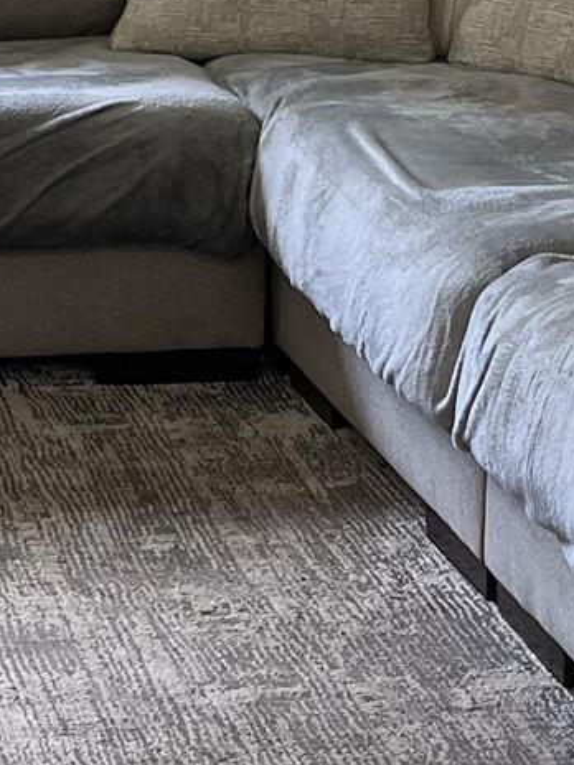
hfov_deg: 11.5
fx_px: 2852
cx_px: 158
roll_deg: -1.7
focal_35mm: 129
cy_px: -12
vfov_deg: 15.0
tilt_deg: -9.1
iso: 80
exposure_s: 1/60
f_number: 1.6
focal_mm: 5.1
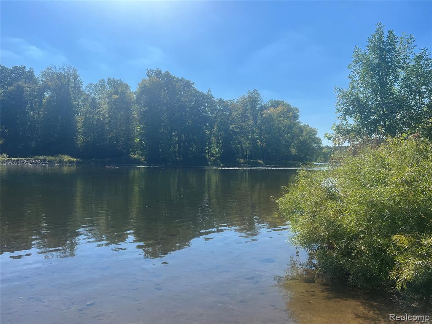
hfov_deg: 67.3
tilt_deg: -1.3
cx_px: 216
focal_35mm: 26
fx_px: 324
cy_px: 162
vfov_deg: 53.1
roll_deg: -1.4
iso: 50
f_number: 1.5
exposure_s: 1/4831
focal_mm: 5.7
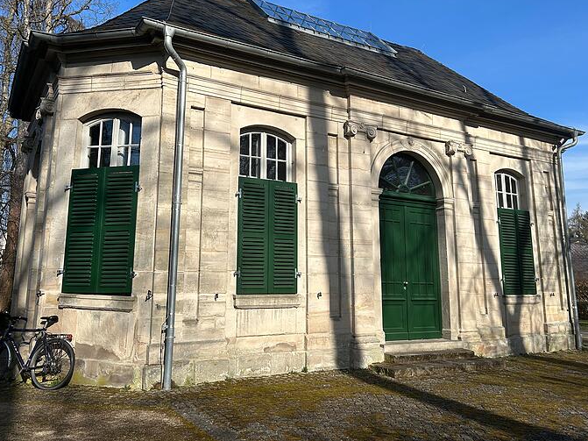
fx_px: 526
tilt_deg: +11.6
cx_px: 287
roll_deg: -1.4
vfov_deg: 45.3
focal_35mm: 31
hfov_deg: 58.4
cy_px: 184
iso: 50
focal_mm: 5.7
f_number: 1.5
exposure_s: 1/4115
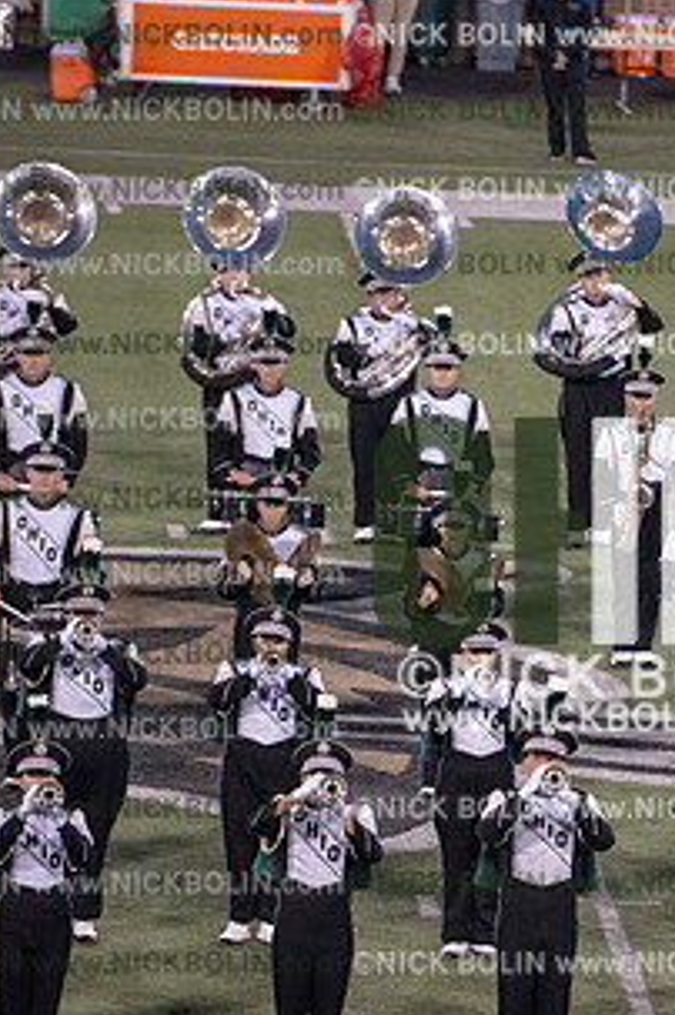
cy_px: 576
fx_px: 10767
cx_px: 608
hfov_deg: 3.6
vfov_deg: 5.4
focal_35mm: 382
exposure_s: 1/1250
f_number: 3.2
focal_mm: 200
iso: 5000
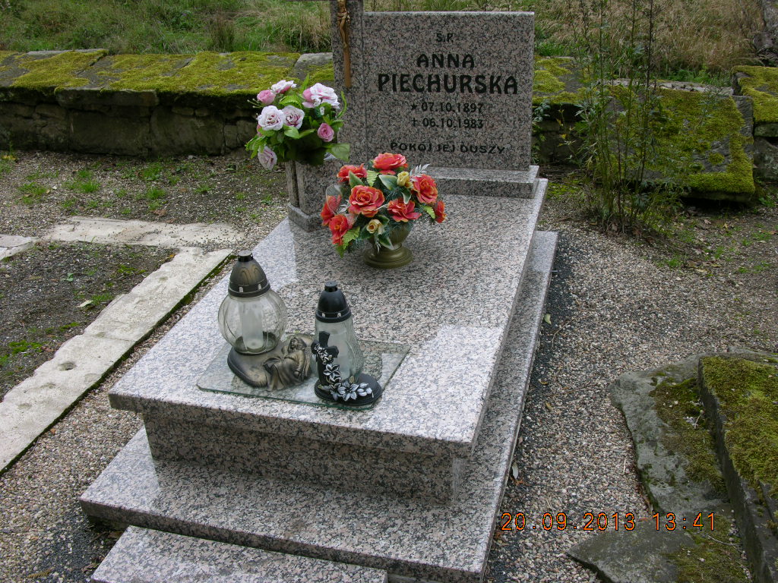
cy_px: 292
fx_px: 787
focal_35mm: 35
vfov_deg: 40.7
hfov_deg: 52.6
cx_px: 389
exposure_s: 1/135
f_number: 5
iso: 50
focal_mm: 8.9
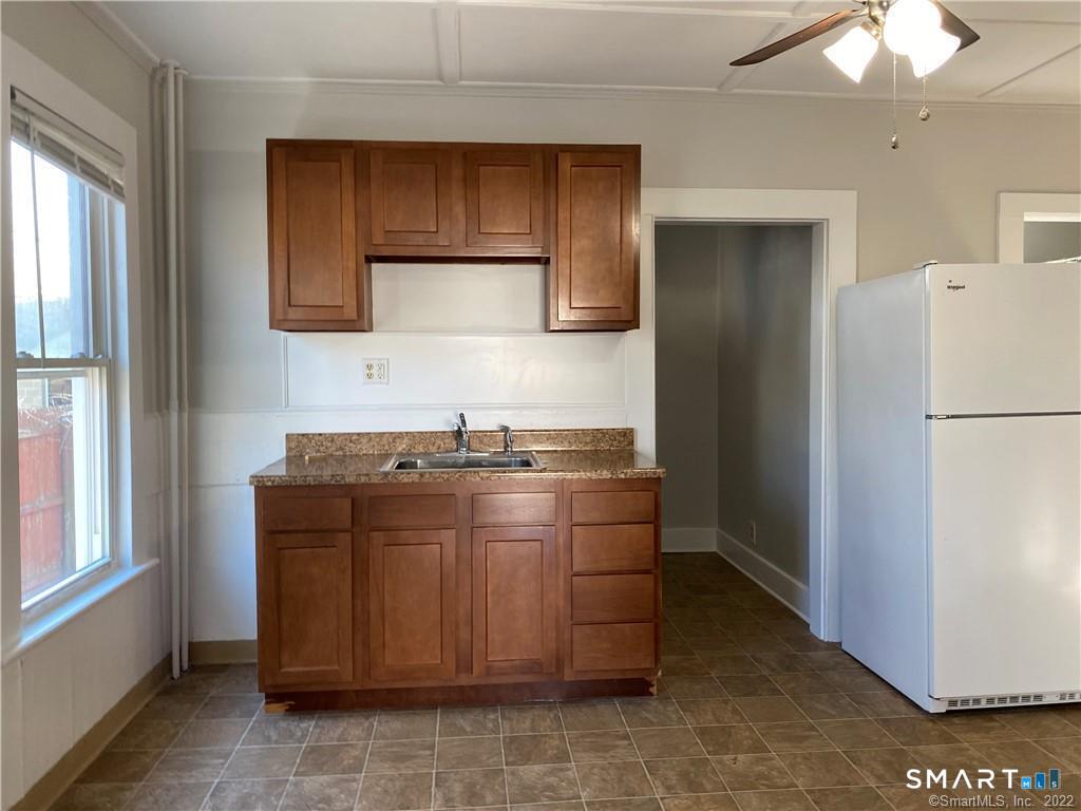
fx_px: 812
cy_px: 406
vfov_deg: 53.1
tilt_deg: -1.9
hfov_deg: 67.3
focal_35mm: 26
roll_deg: -1.8
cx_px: 540
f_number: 1.8
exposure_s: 1/60
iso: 100
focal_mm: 4.25
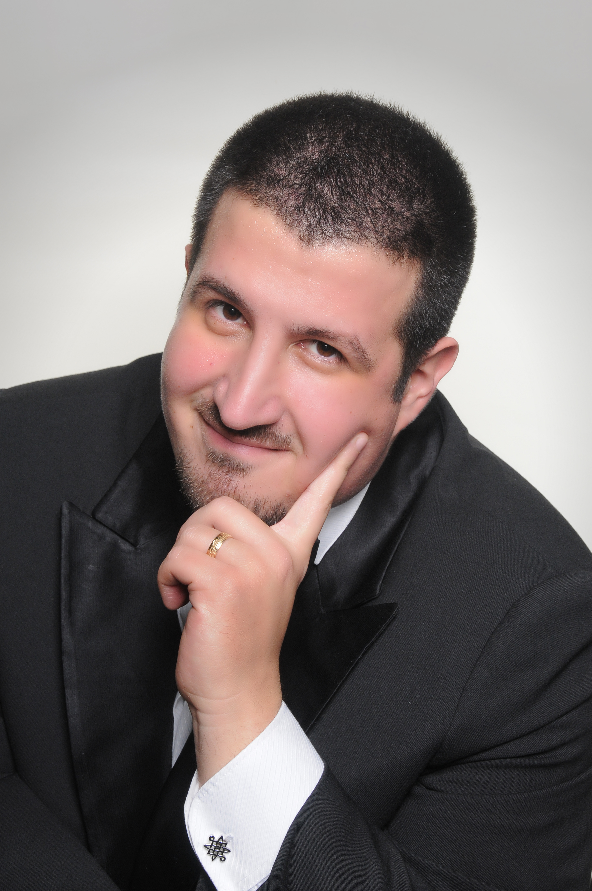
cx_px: 296
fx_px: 1855
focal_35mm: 75
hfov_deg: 18.1
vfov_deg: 27.0
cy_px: 446
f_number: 11
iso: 400
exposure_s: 1/125
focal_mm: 50
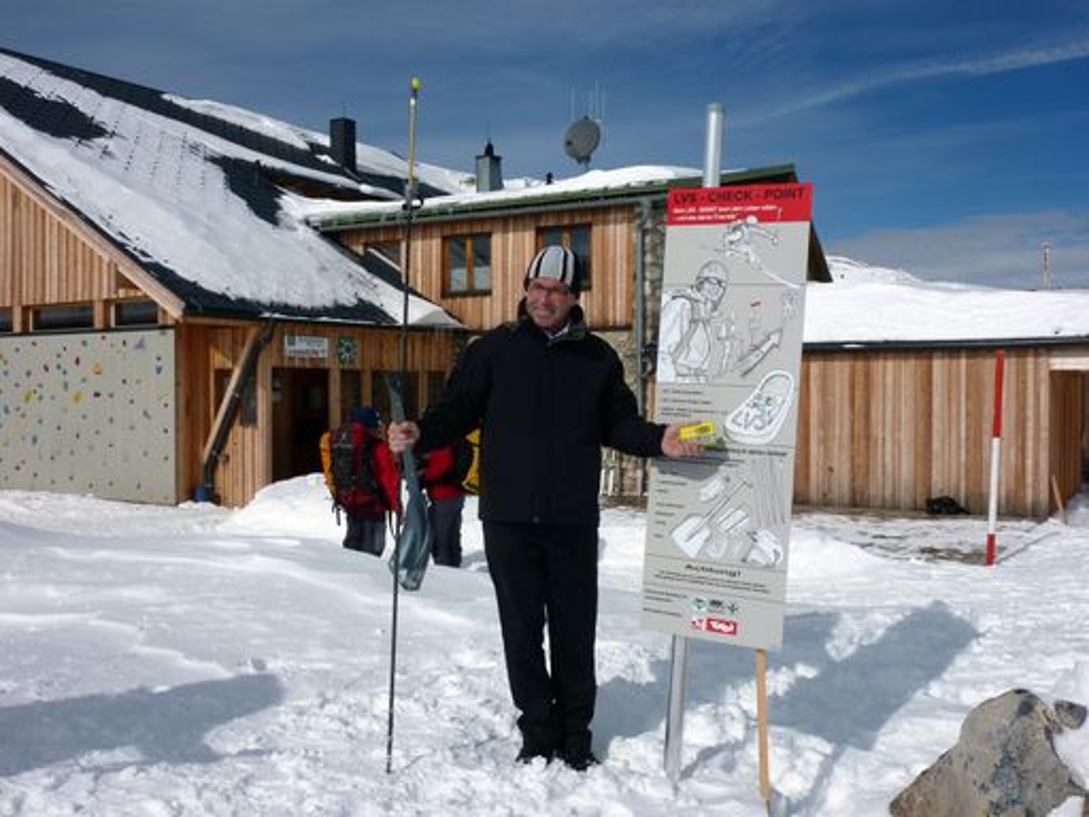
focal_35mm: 35
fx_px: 1101
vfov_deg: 40.7
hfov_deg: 52.6
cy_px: 408
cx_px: 544
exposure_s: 1/1300
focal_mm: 5.7
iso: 80
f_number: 6.3
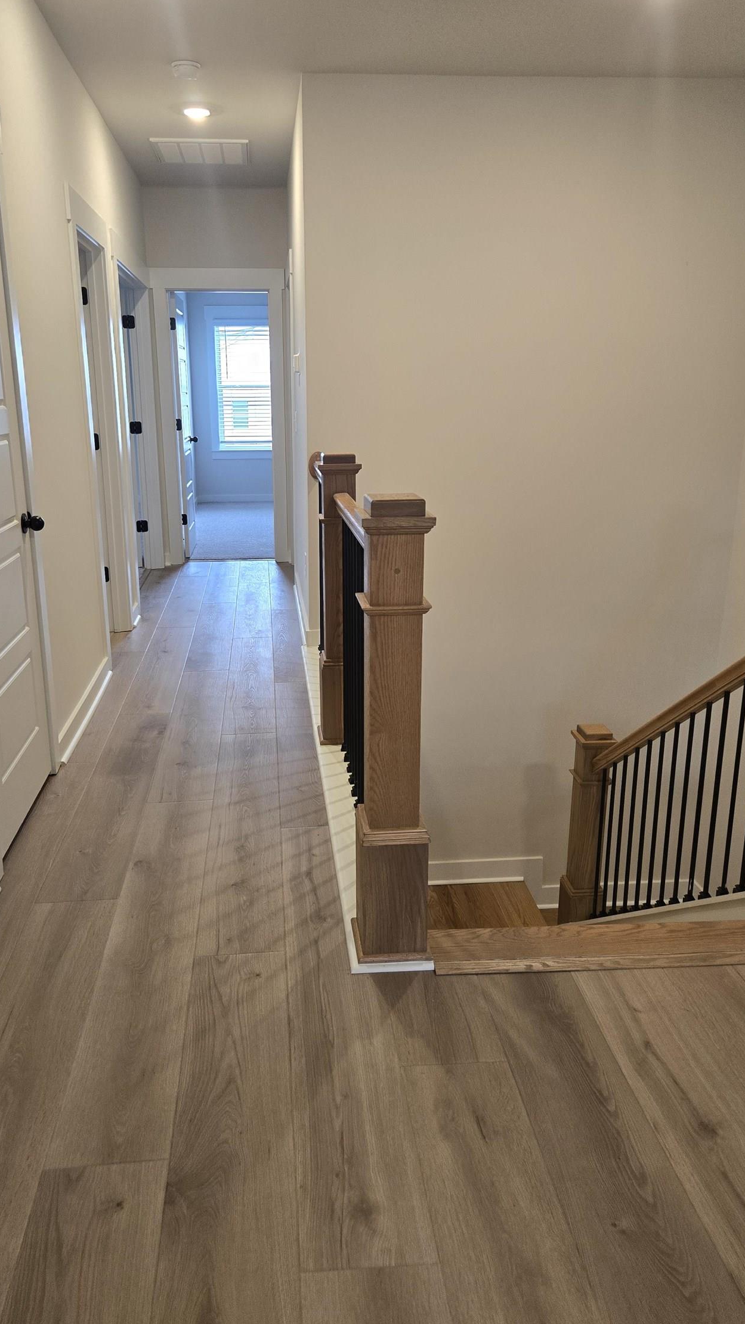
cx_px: 322
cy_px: 662
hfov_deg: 44.3
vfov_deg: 71.9
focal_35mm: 26
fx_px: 913
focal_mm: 5.4
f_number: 1.8
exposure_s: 1/120
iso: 250
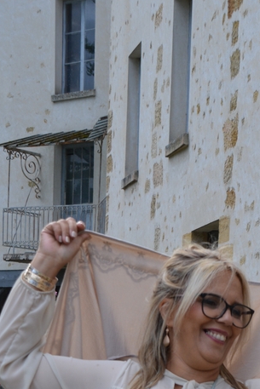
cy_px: 522
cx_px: 184
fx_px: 1364
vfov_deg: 15.4
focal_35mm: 126
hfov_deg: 10.9
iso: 220
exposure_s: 1/125
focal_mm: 30
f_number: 5.6
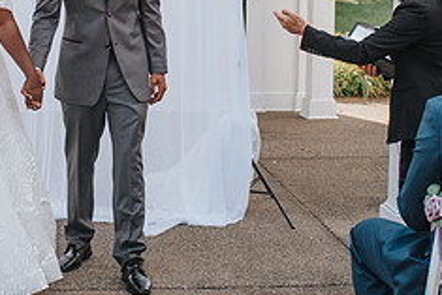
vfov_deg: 13.3
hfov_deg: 19.8
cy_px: 42
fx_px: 1253
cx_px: 97
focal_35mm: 102
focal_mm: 35
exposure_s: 1/1250
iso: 140
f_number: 2.8
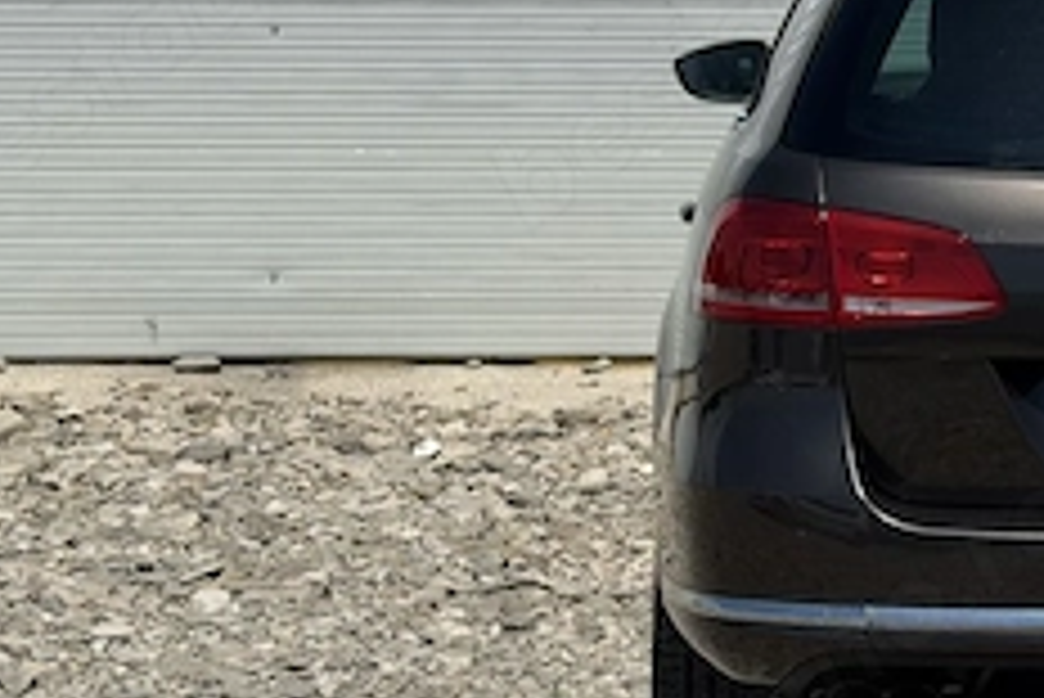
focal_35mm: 129
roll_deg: +0.9
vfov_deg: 10.6
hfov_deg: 15.5
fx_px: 3743
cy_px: 63
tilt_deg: -1.1
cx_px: 1134
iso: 64
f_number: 1.78
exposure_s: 1/11364
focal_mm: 6.76
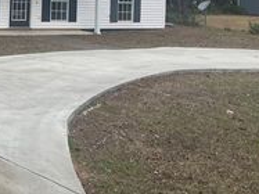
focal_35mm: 67
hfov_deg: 27.3
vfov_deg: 20.8
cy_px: -23
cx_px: -1
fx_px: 501
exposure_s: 1/1098
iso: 32
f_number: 1.6
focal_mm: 5.1
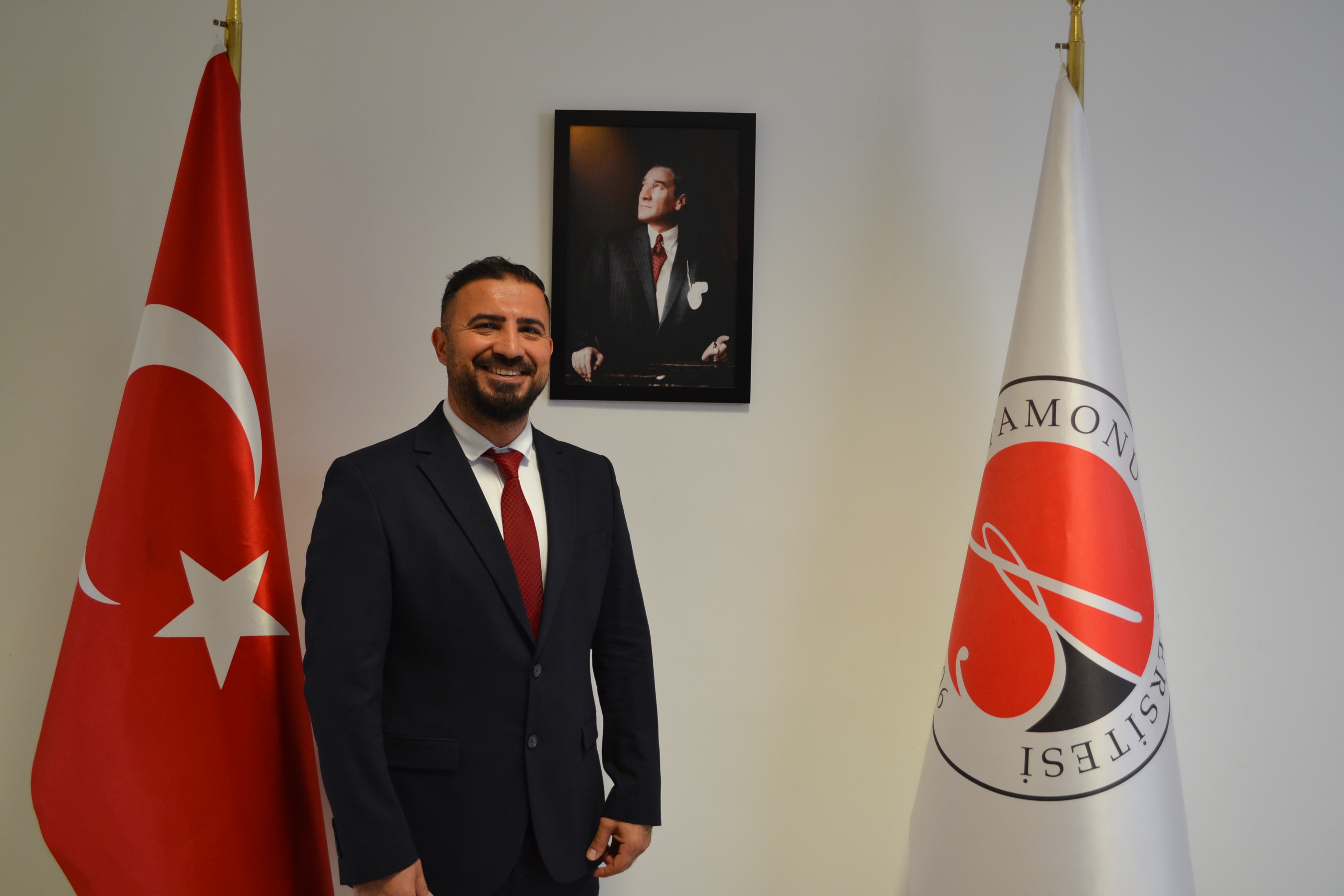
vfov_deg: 40.0
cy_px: 448
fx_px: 1232
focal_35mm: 33
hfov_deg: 57.2
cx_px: 672
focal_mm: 22
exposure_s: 1/30
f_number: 3.8
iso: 400
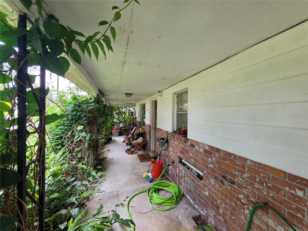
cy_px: 116
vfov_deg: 89.9
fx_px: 116
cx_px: 154
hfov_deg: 106.2
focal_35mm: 13
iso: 50
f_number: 1.9
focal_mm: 2.2
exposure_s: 1/120
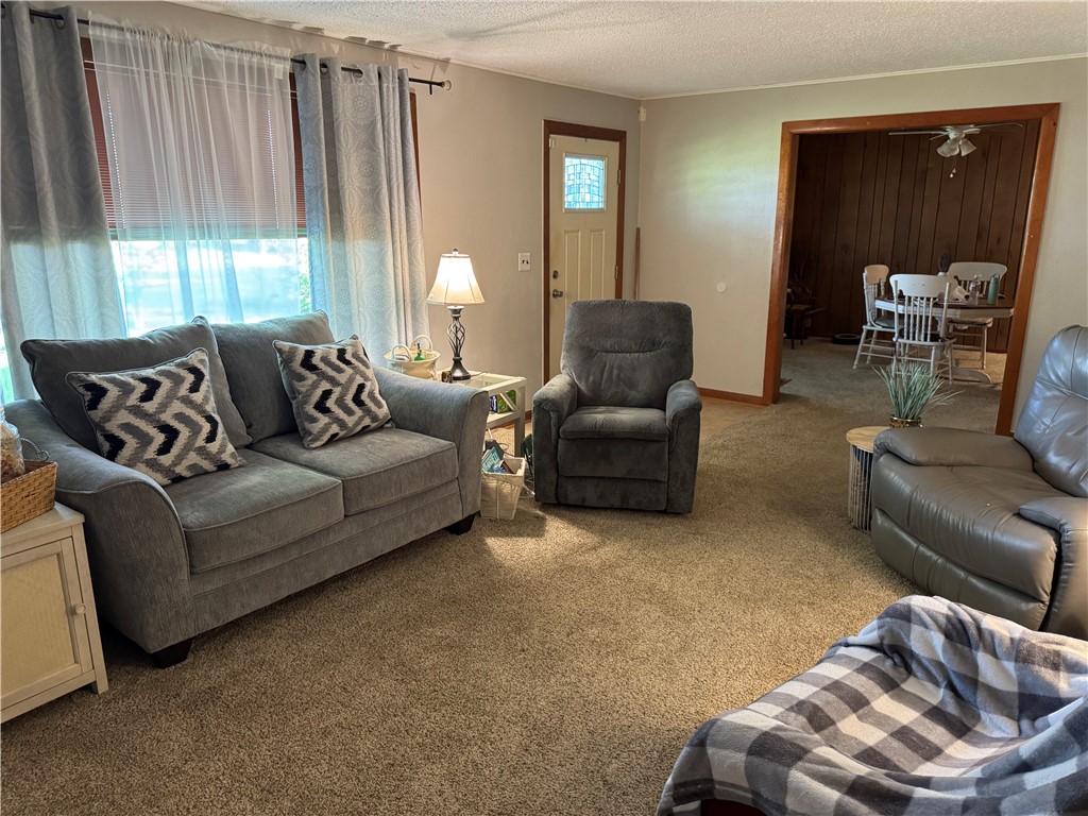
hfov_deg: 71.6
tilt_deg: -14.8
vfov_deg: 56.8
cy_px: 408
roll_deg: -0.4
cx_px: 544
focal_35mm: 24
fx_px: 754
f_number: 1.78
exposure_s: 1/60
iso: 640
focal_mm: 6.76
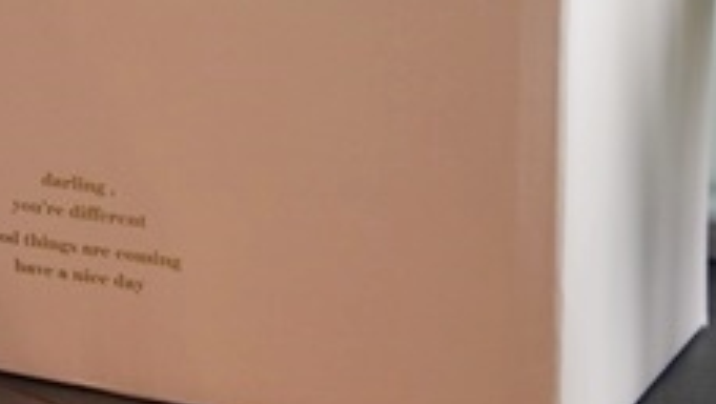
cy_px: -103
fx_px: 2451
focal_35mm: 129
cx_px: -470
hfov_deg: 15.0
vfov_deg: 9.3
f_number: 5
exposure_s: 1/160
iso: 800
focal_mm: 35
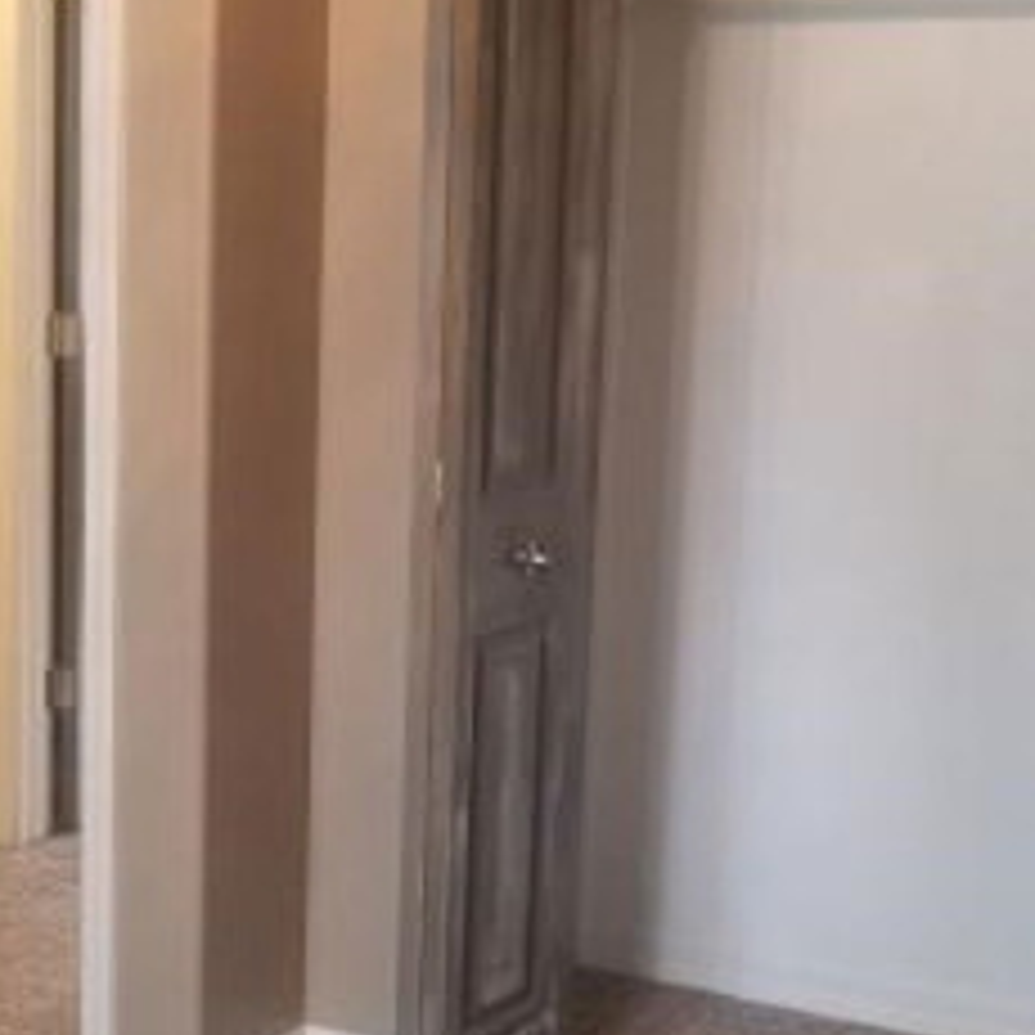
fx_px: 2165
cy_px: 490
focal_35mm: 64
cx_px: 202
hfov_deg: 26.4
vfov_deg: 26.9
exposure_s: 1/24
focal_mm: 4.2
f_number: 1.7
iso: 125
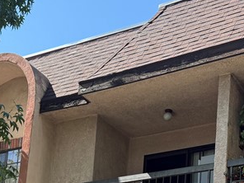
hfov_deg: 23.5
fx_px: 585
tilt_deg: +15.1
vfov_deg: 16.7
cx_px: 135
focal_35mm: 83
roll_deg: -4.5
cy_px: 242
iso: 100
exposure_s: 1/1174
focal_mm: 6.76
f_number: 1.78
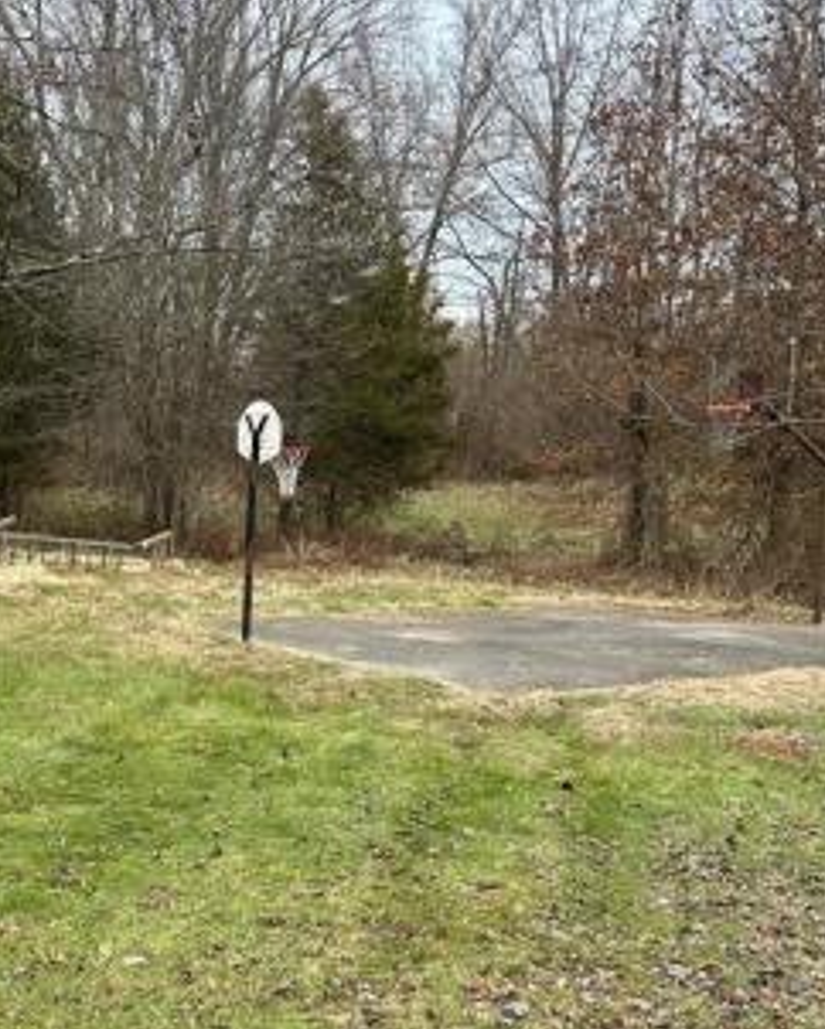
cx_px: 223
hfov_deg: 26.9
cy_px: 685
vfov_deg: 33.3
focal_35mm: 56
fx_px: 1707
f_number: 1.5
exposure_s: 1/957
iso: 50
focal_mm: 5.7
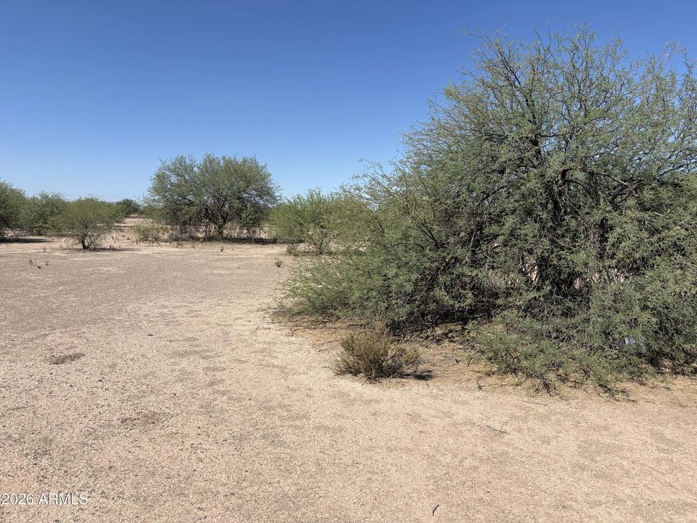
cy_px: 262
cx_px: 348
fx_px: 524
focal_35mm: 26
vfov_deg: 53.1
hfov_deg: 67.3
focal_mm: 5.96
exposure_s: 1/4608
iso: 50
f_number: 1.6
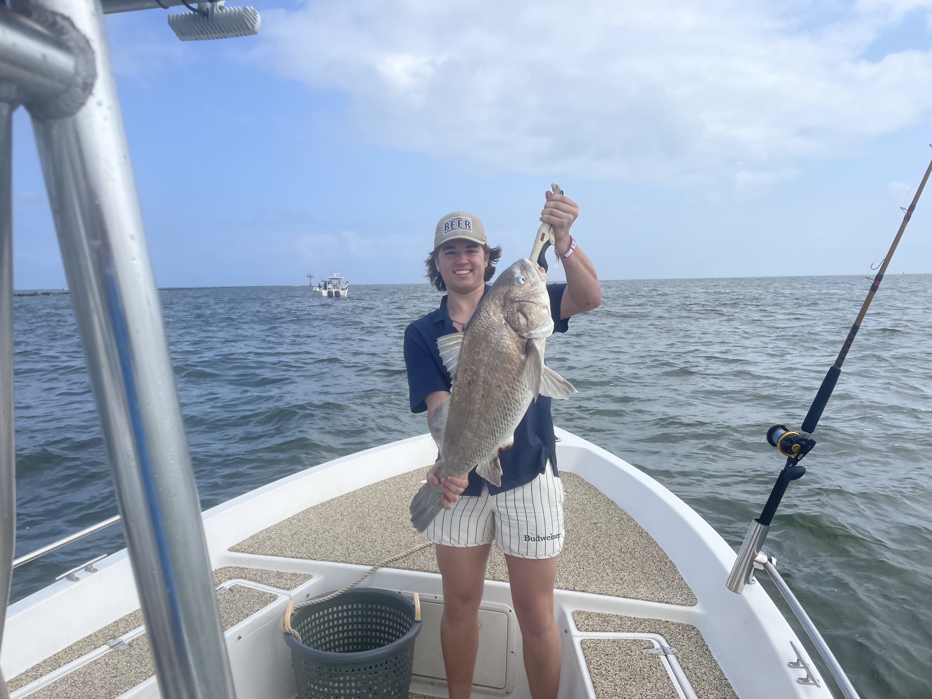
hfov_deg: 67.3
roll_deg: +2.7
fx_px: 700
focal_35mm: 26
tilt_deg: -4.7
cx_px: 466
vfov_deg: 53.1
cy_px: 350
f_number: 1.6
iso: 32
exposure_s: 1/4651
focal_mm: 4.2
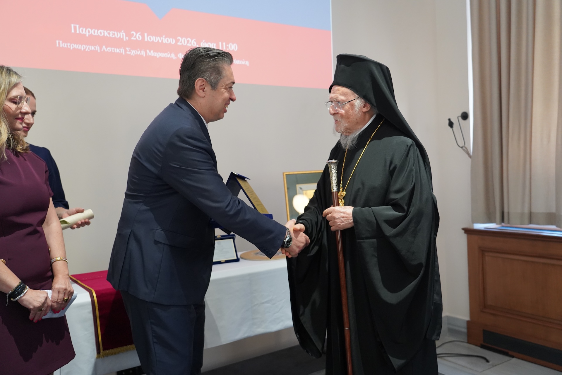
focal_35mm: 32
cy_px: 188
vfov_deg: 41.1
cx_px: 281
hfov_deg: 58.7
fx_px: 500
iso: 4000
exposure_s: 1/160
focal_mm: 32
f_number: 4
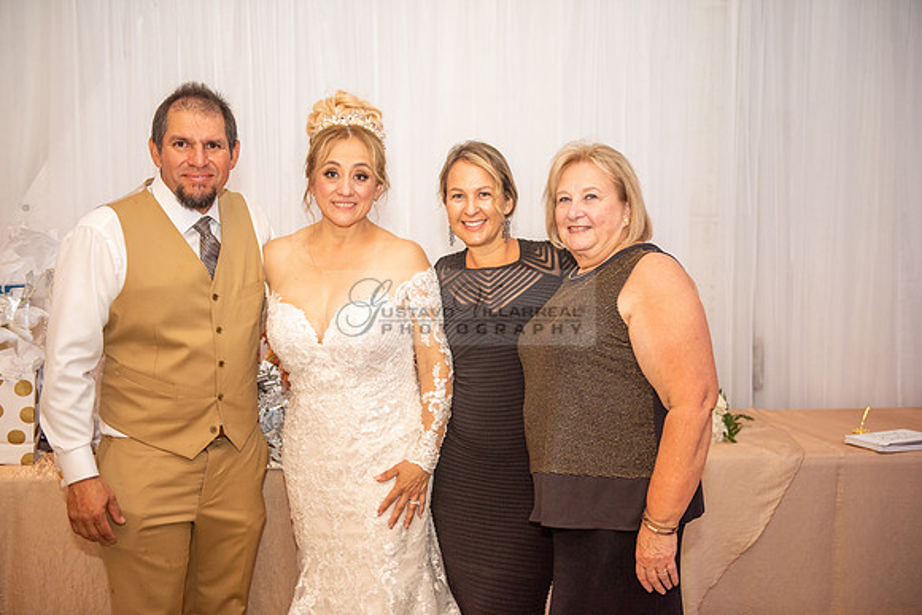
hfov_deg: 41.1
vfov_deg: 28.1
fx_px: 1230
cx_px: 461
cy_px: 308
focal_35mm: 48
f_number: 2.8
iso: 1000
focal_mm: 48
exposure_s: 1/160
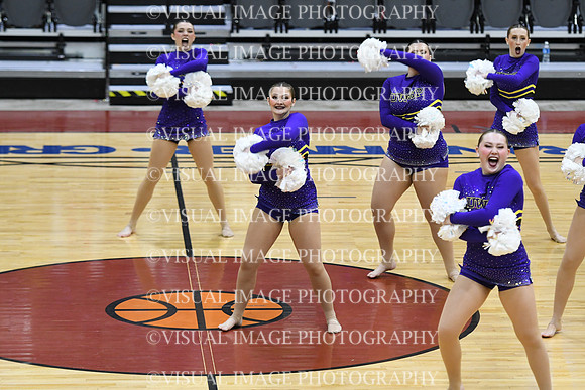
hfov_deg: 11.8
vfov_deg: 7.9
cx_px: 292
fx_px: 2828
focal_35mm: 174
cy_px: 195
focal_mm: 116
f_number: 2.8
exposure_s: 1/400
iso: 3200
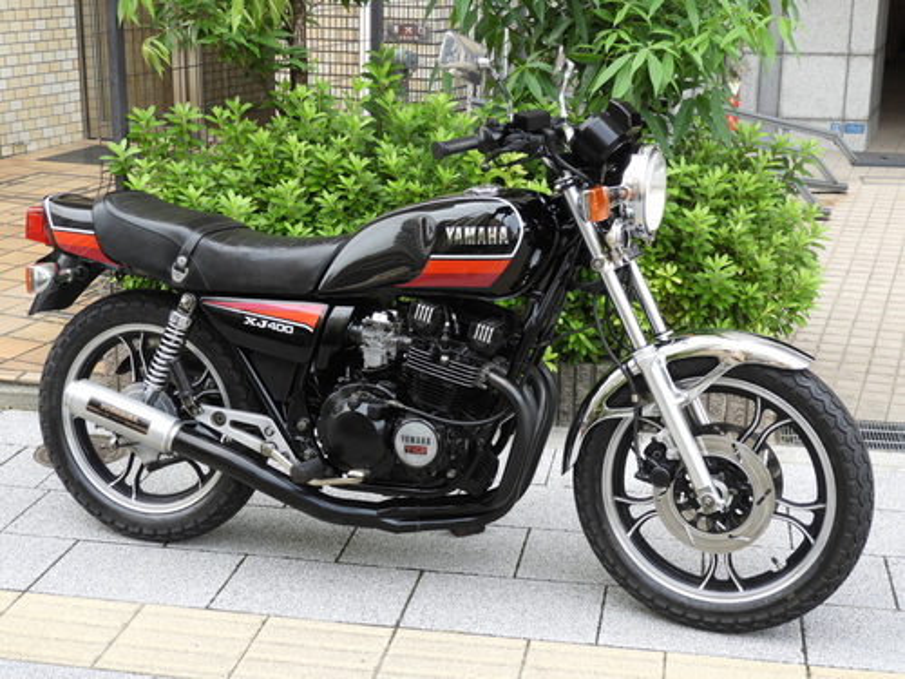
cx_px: 452
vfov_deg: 26.6
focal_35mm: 55
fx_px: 1438
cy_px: 340
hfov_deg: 34.9
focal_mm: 9.9
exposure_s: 1/100
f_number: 4
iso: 100
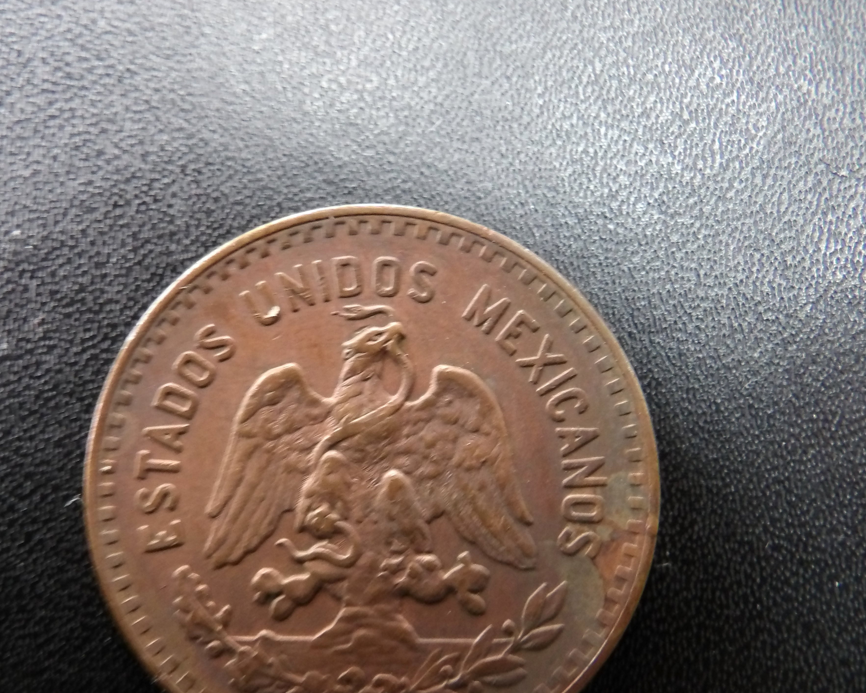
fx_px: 846
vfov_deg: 43.8
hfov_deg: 54.0
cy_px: 467
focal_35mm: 33
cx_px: 373
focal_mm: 4.2
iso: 348
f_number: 4.1
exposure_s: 1/15
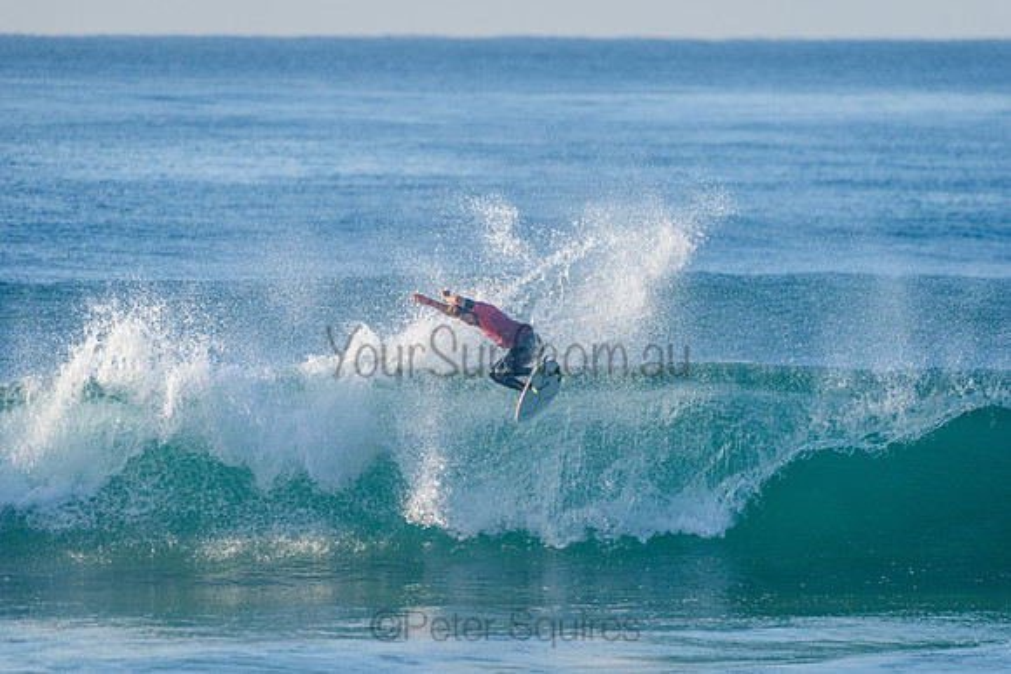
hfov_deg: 4.1
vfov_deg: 2.8
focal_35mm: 500
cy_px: 337
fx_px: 14050
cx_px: 506
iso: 500
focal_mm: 500
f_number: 5.6
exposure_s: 1/2000
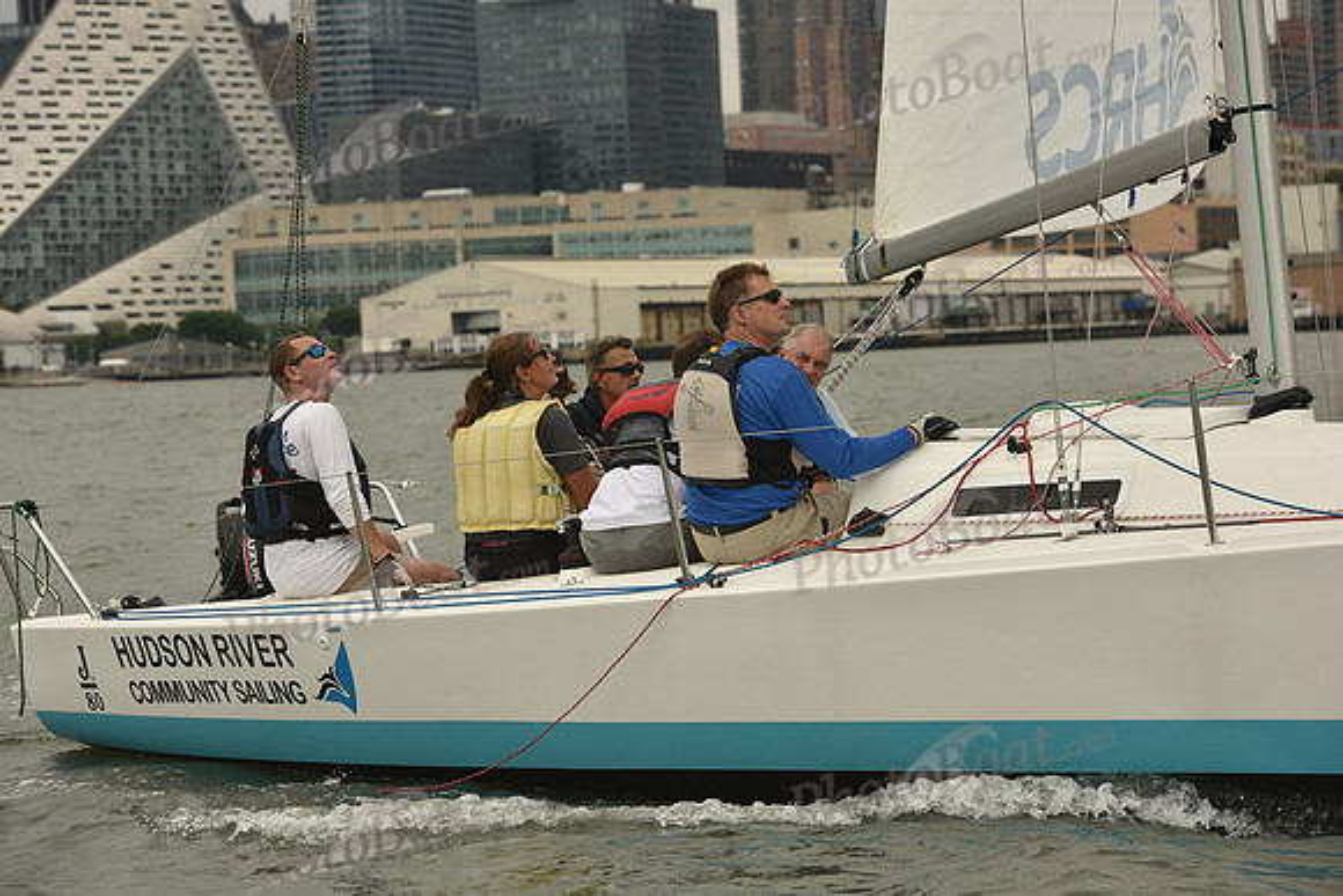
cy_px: 448
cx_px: 672
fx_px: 4328
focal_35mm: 116
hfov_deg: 17.6
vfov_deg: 11.8
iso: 320
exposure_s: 1/1250
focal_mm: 116
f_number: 7.1
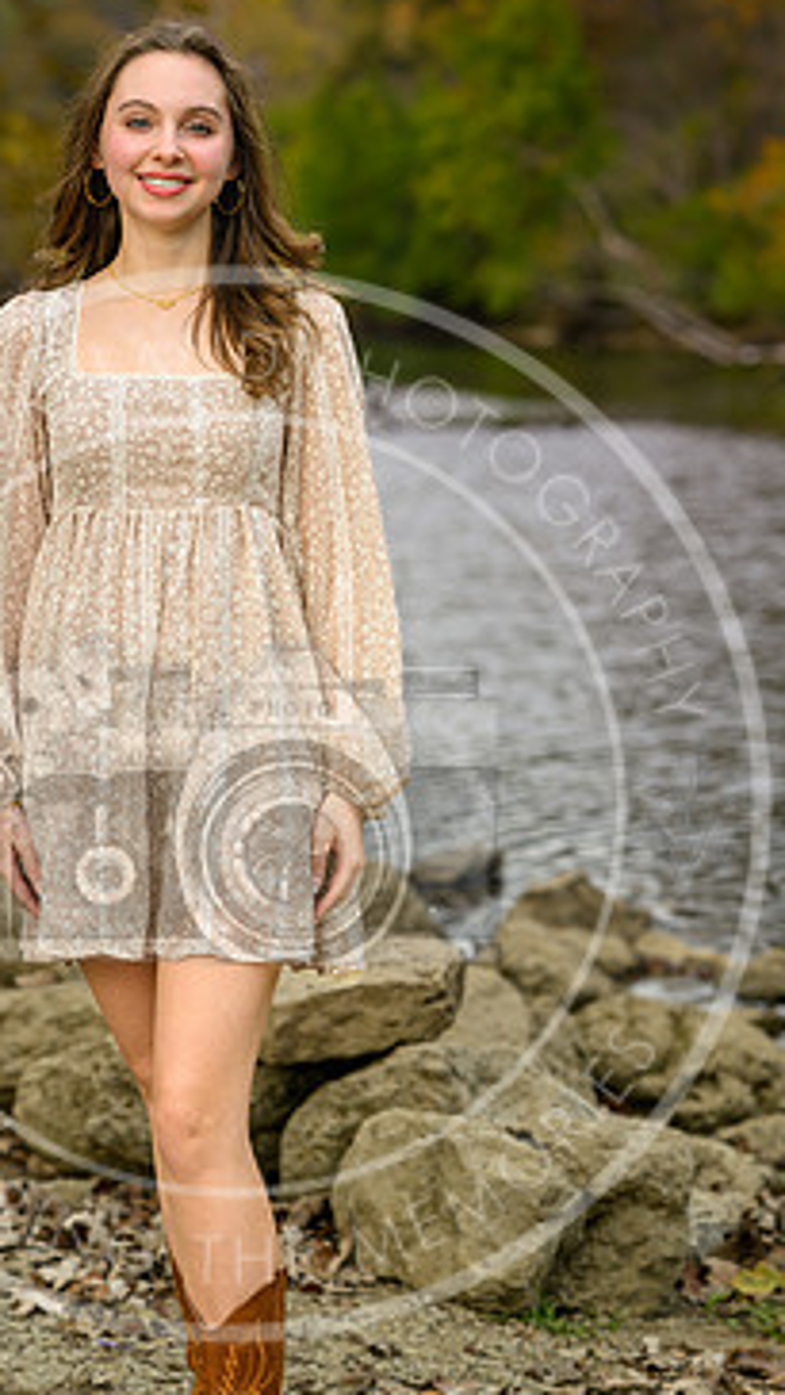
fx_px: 4067
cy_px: 805
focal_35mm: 110
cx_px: 234
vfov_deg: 19.4
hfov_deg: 11.0
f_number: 3.5
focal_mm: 85
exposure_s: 1/500
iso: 160
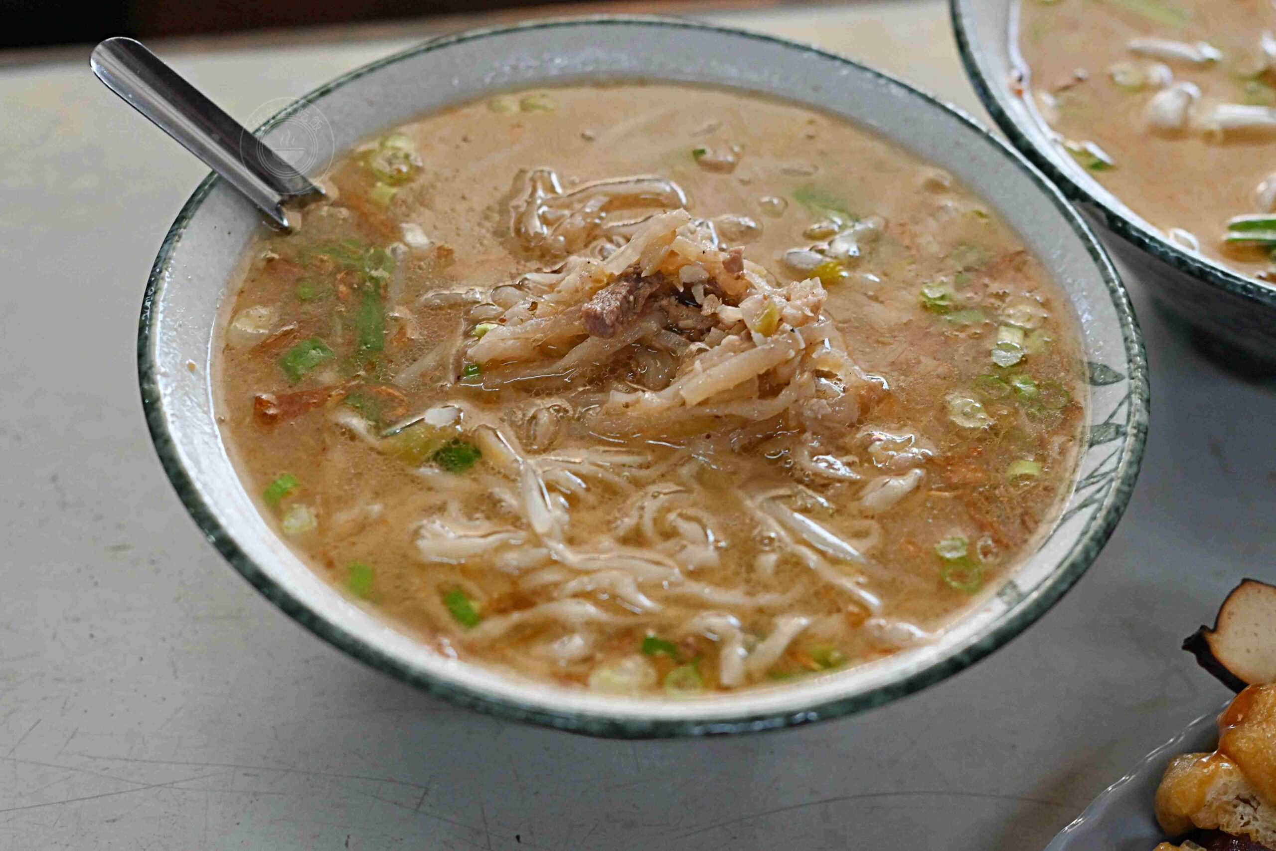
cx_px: 638
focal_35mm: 75
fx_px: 2658
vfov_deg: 18.2
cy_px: 426
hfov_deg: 27.0
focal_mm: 50
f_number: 3.2
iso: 1100
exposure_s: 1/250
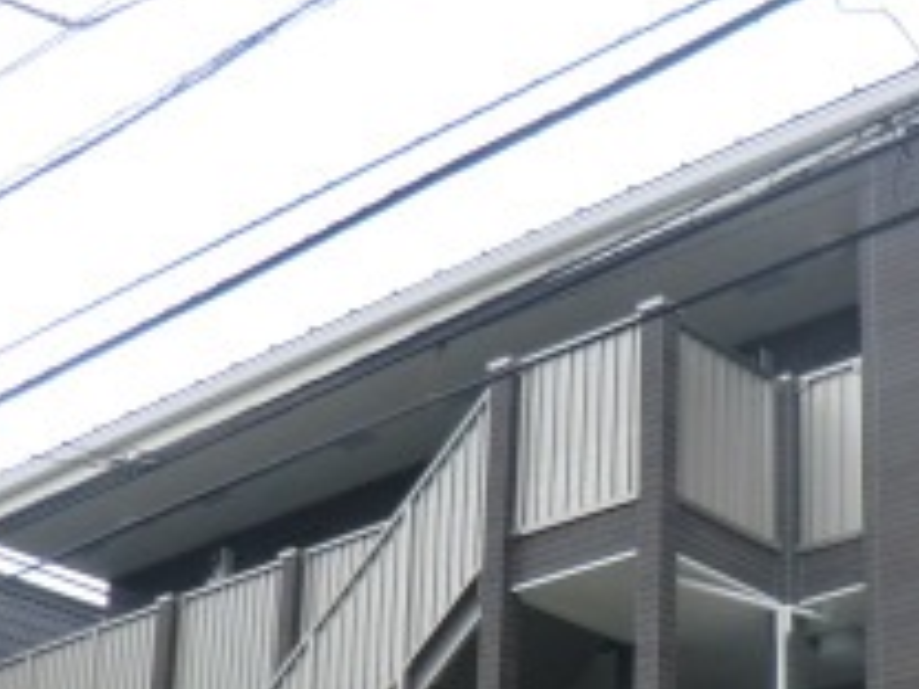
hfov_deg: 25.7
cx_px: 786
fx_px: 1965
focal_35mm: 74
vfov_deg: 18.9
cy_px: 799
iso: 80
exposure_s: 1/160
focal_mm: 4.3
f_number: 3.2
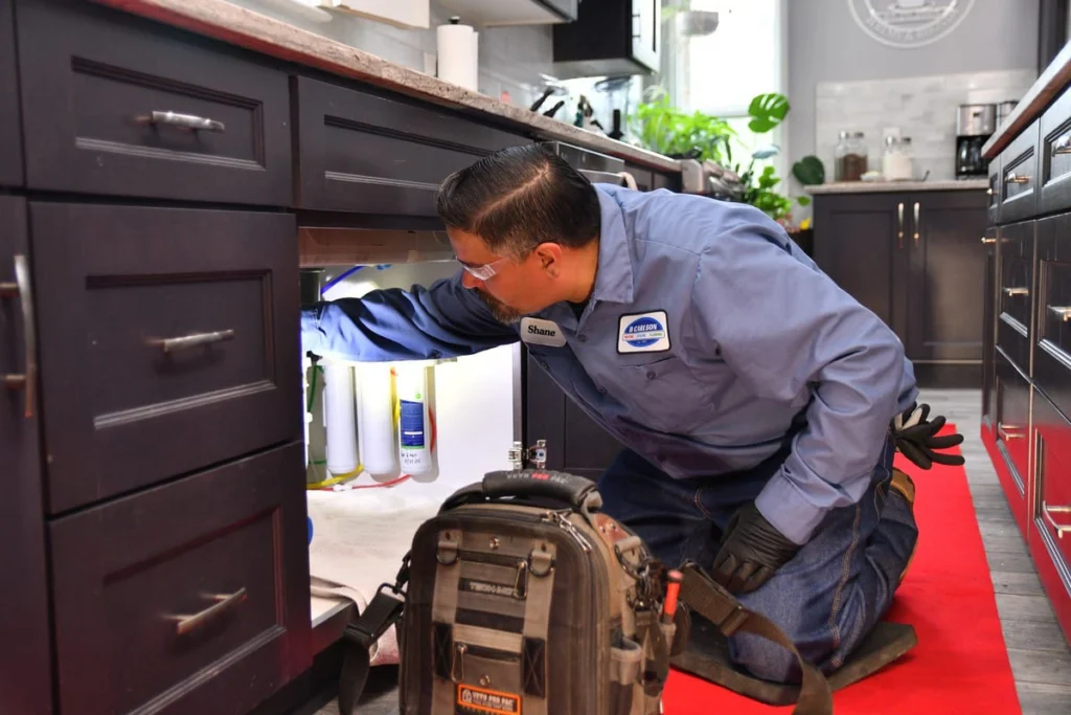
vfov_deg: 33.0
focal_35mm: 40
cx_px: 536
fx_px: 1205
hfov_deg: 47.9
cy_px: 358
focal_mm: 27
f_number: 2.8
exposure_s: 1/250
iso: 500
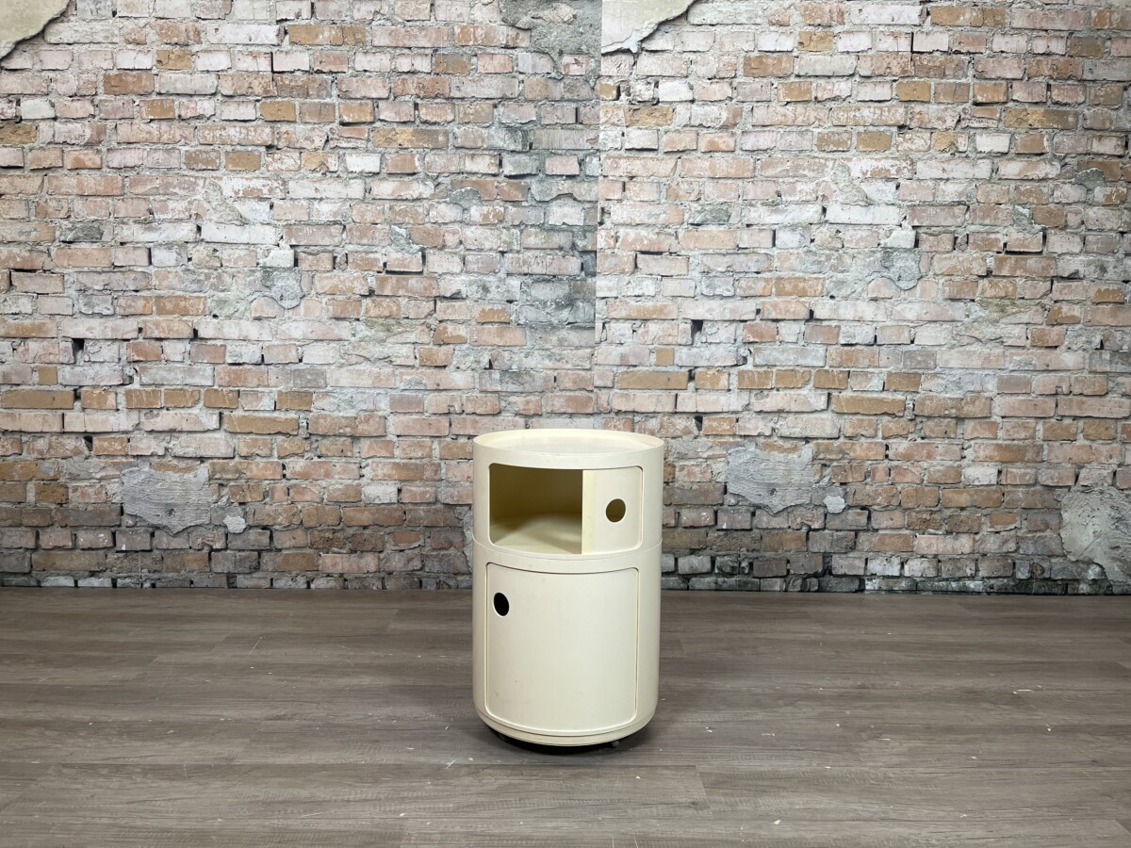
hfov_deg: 67.3
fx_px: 849
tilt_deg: -7.3
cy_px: 424
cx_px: 566
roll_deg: -0.8
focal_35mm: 26
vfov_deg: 53.1
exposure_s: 1/100
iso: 80
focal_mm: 5.1
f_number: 1.6
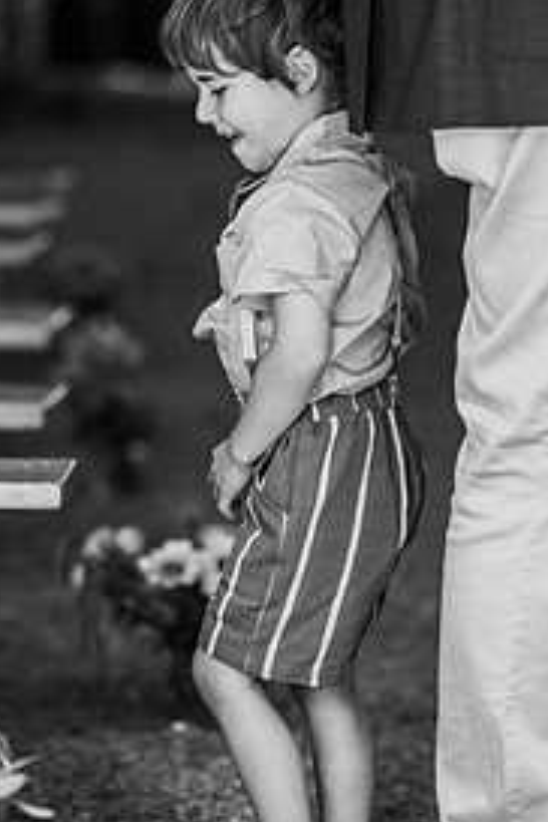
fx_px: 3196
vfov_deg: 14.6
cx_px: 209
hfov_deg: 9.8
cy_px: 334
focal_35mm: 140
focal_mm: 85
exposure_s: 1/200
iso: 180
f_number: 1.8
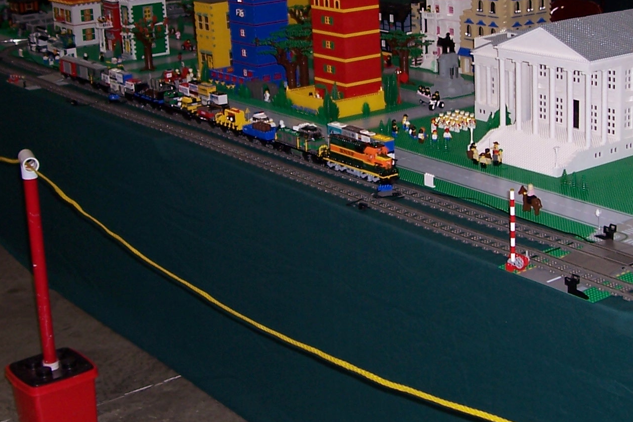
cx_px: 372
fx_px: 1125
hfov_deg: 31.3
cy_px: 125
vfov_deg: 21.1
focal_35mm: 64
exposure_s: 1/60
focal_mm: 5.6
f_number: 2.7
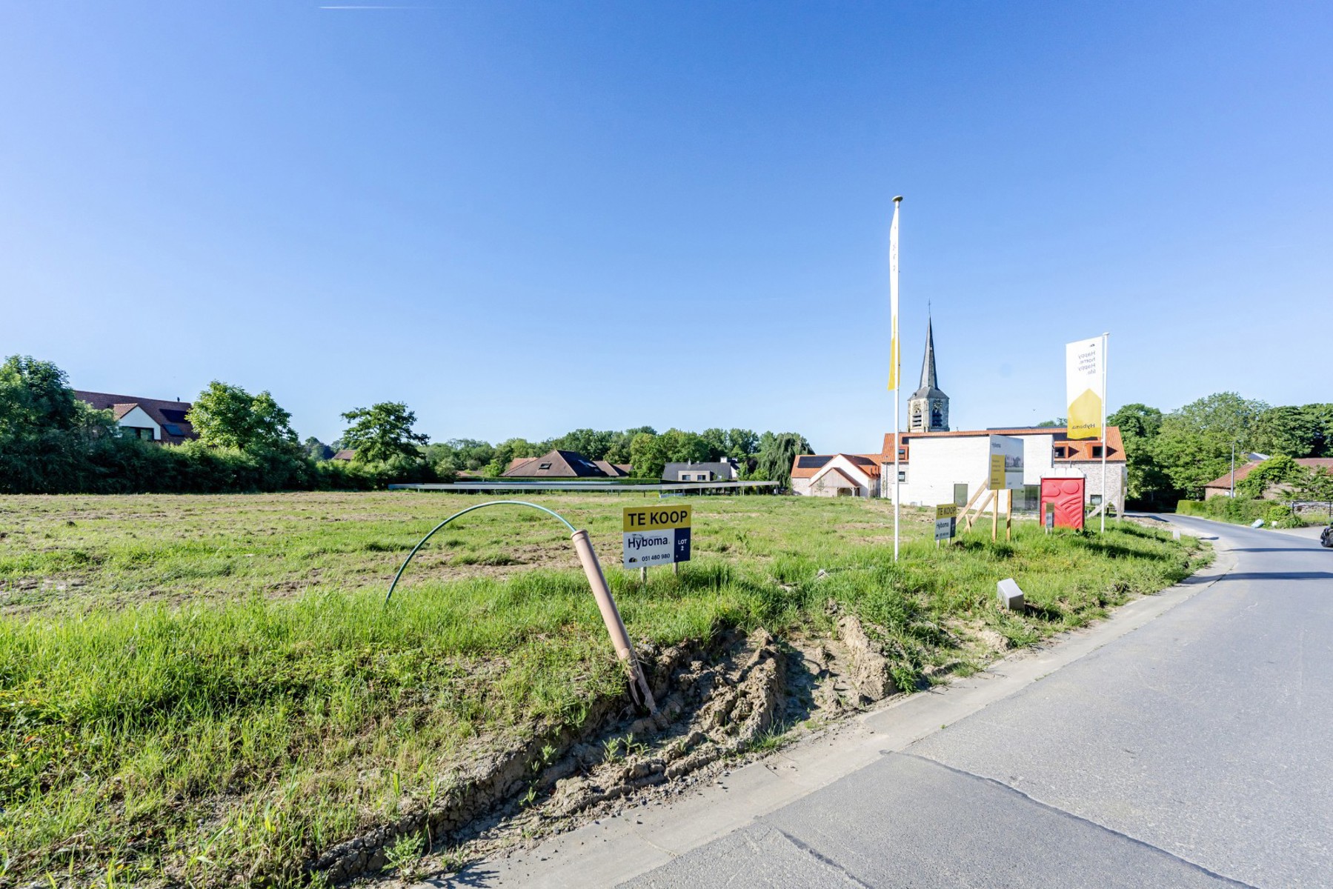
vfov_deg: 81.2
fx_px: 518
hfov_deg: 104.2
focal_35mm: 14
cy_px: 444
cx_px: 666
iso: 250
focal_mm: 14
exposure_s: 1/1600
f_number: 9
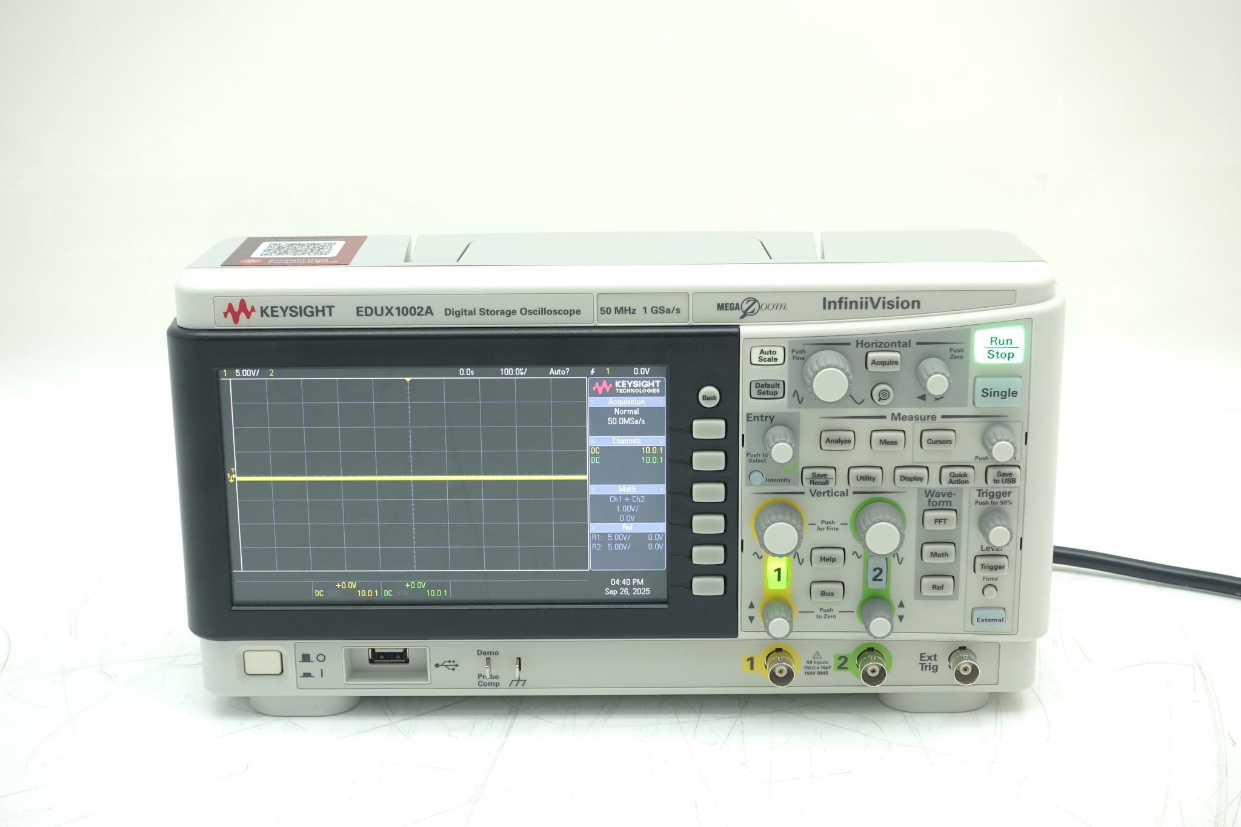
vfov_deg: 19.5
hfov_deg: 28.8
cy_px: 414
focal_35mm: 70
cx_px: 620
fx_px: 2413
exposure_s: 1/5
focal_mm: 25.7
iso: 80
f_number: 5.6
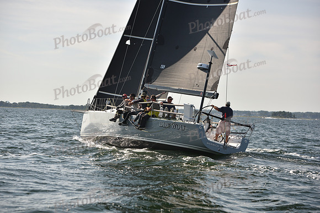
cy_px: 106
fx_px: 818
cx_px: 160
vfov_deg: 14.9
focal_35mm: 92
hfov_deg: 22.1
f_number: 3.5
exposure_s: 1/1250
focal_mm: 92
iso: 250
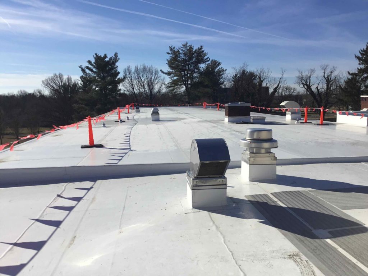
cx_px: 184
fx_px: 330
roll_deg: -0.2
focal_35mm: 31
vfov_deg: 45.4
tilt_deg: -5.6
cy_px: 138
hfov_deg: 58.4
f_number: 2.4
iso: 25
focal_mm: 3.3
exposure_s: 1/2717
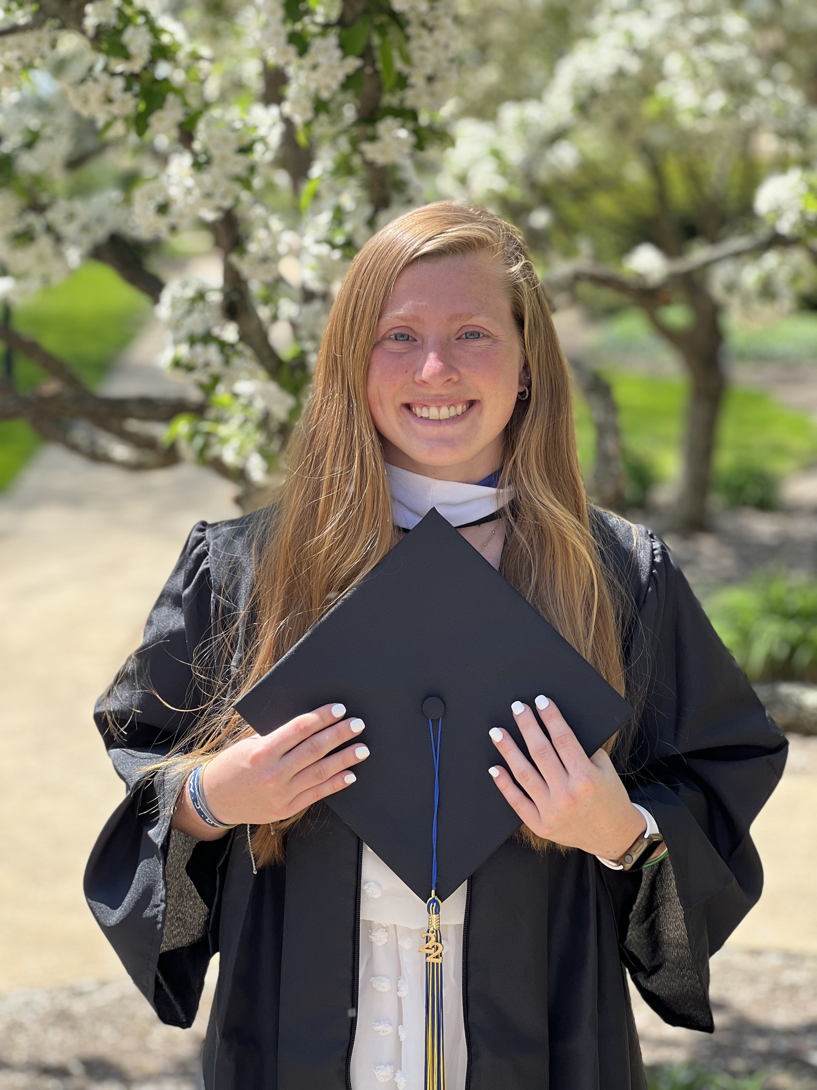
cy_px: 545
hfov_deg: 19.1
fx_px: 2423
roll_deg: +0.3
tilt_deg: -7.9
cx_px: 408
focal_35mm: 77
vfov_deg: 25.3
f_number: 2.8
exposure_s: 1/191
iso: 32
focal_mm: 9
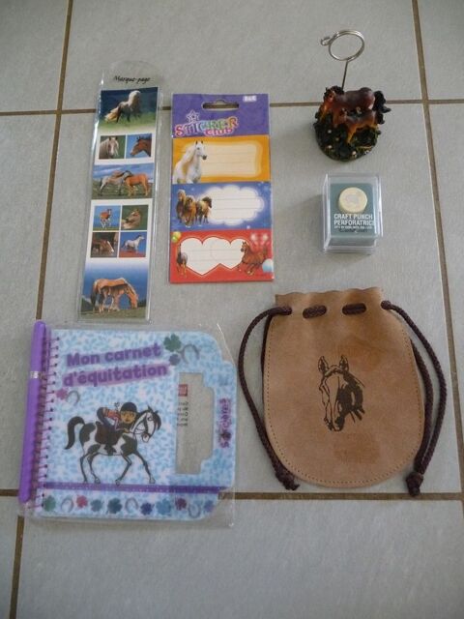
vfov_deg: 63.4
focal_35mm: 28
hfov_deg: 49.7
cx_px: 232
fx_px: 500
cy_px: 310
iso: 400
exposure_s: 1/15
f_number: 3.3
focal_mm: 4.7
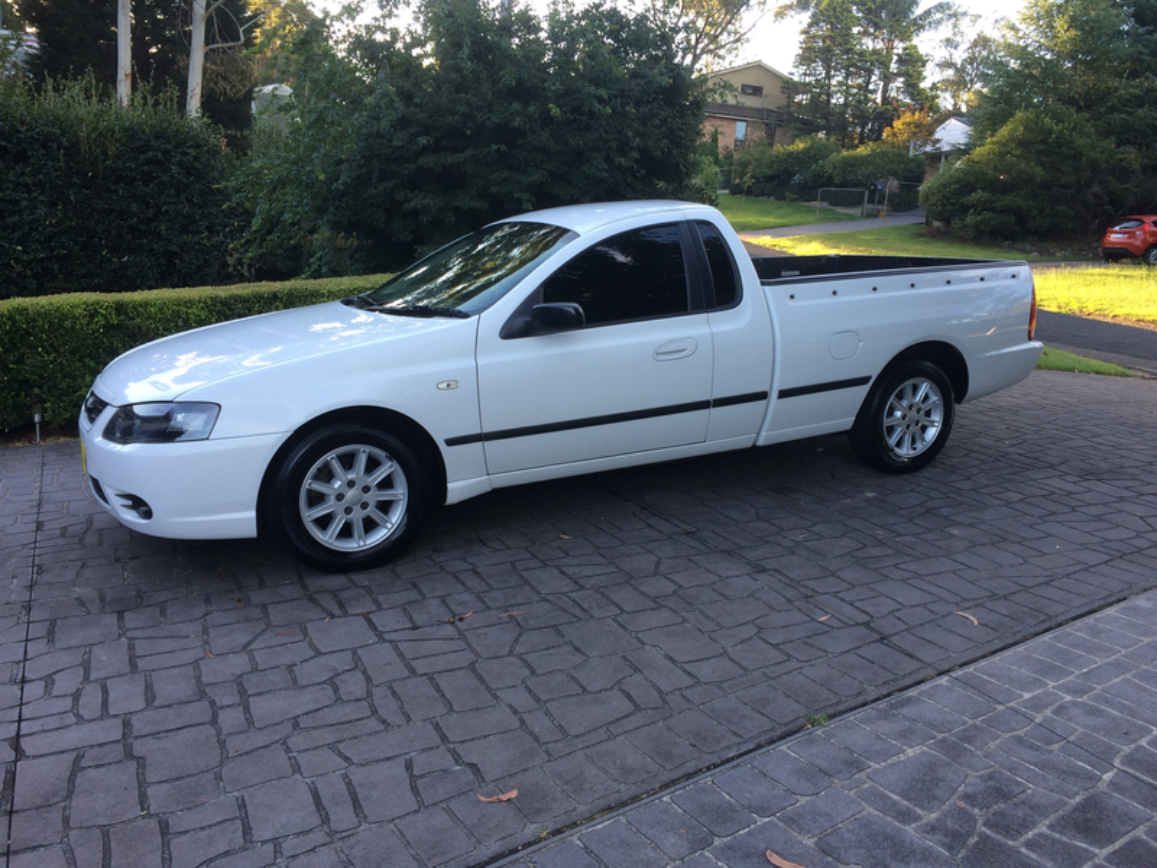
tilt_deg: -10.3
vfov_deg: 48.2
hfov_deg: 61.7
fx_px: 969
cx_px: 578
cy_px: 434
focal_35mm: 29
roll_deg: -5.0
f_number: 2.2
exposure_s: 1/116
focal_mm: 4.15
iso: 32
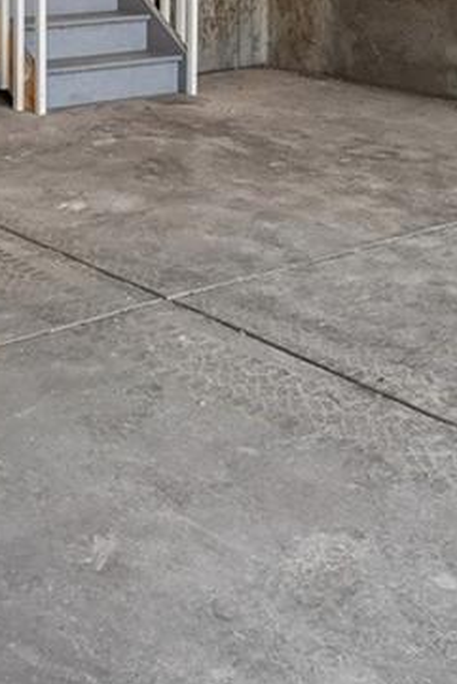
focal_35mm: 62
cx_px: 157
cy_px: -72
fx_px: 1179
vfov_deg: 29.2
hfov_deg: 21.9
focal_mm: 14
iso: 100
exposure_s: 1/50
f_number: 8
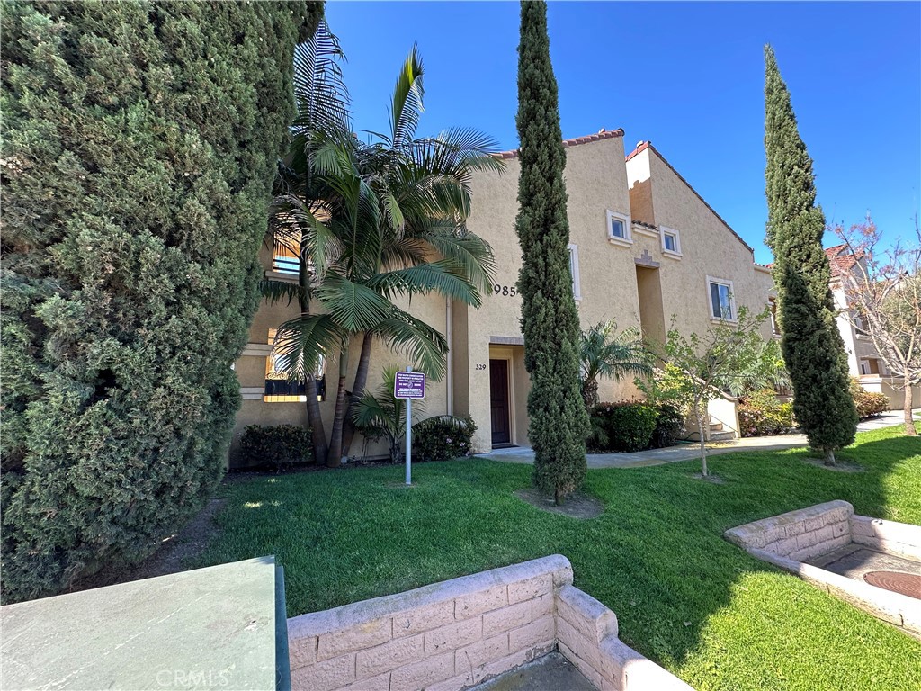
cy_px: 346
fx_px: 372
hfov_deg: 102.1
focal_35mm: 14
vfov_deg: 85.7
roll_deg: +0.5
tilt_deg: +7.0
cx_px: 460
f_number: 2.2
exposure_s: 1/144
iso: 40
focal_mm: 2.22
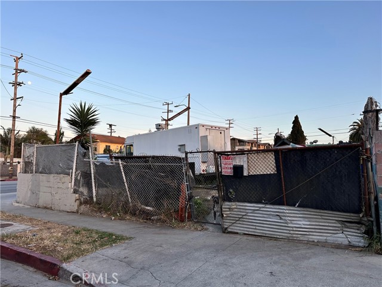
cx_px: 191
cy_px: 144
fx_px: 265
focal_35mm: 24
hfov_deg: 71.6
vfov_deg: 56.8
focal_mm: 6.86
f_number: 1.78
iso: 80
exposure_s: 1/482
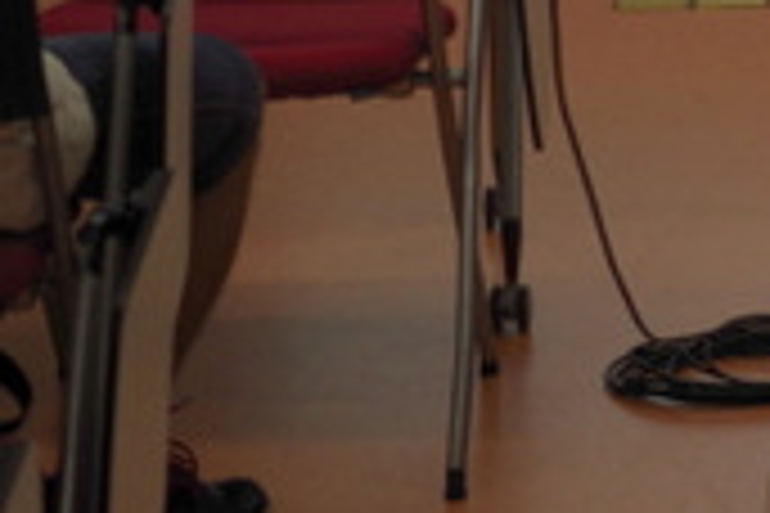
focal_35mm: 243
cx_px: 1477
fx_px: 5197
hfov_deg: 8.1
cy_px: -675
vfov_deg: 5.5
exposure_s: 1/100
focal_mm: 35
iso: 100
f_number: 2.4
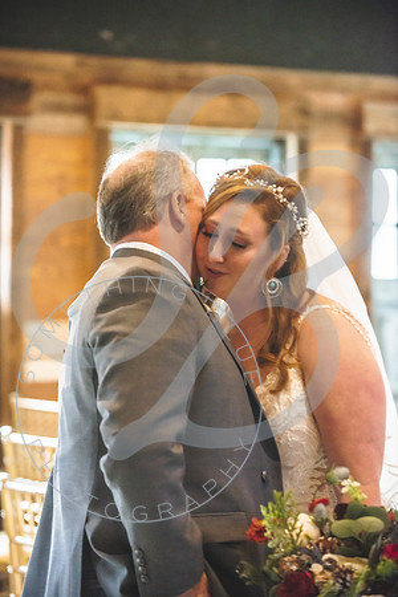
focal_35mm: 120
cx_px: 199
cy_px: 298
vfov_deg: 17.1
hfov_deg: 11.4
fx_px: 1990
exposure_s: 1/200
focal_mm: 120
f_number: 5.6
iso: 2000
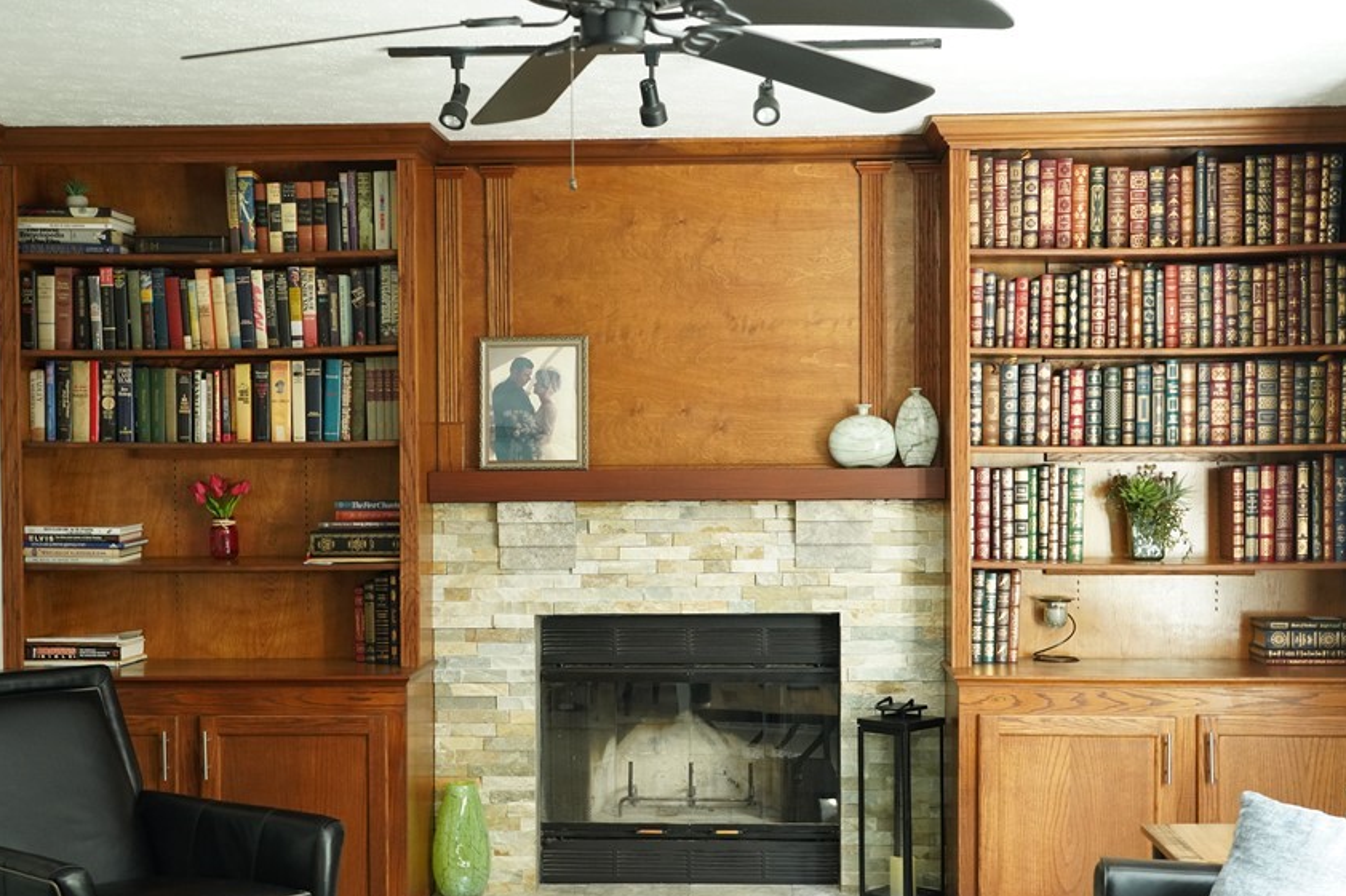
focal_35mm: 49
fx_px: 1832
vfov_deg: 27.5
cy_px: 514
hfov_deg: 40.3
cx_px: 659
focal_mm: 38
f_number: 5.6
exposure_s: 1/13
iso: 2500
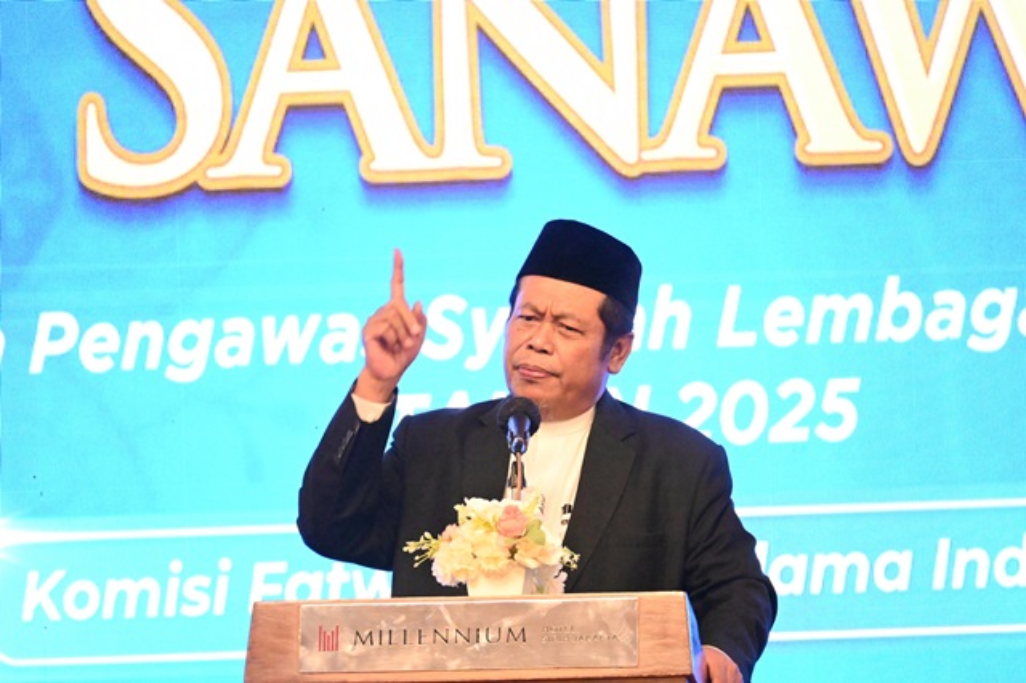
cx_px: 513
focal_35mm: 375
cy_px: 342
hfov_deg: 5.5
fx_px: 10682
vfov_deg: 3.7
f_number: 6.3
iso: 10000
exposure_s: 1/100
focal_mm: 250
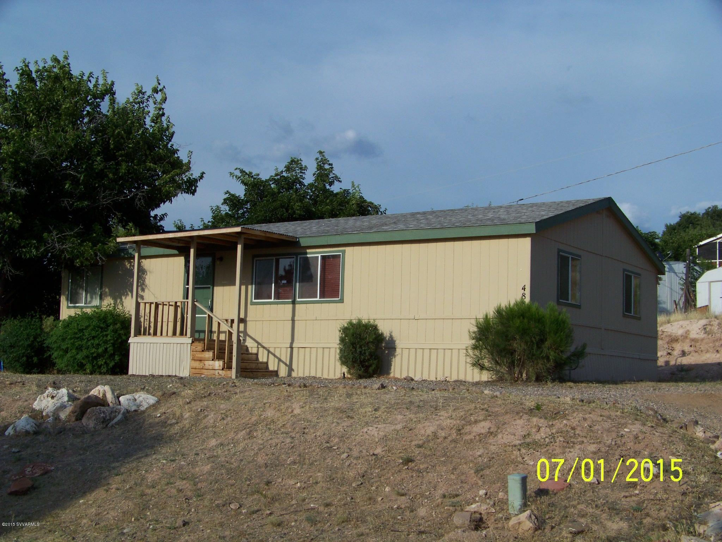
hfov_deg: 38.9
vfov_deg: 29.7
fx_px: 1022
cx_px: 361
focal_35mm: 49
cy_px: 271
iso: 69
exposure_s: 1/1000
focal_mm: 7.6
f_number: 4
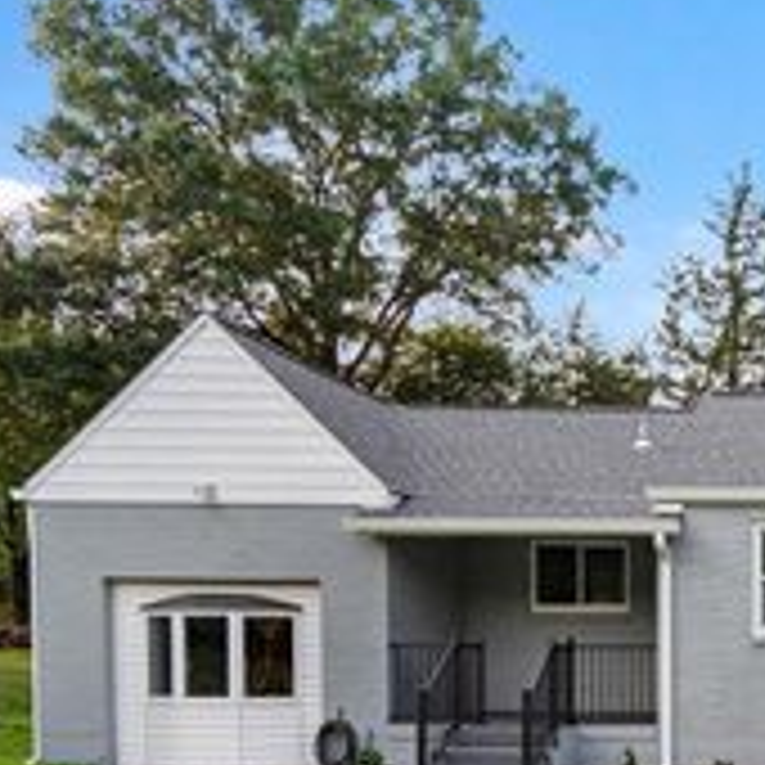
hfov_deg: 32.1
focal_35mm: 45
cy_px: 682
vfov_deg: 35.4
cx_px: 886
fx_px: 1125
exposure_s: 1/100
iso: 640
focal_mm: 18
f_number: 6.3
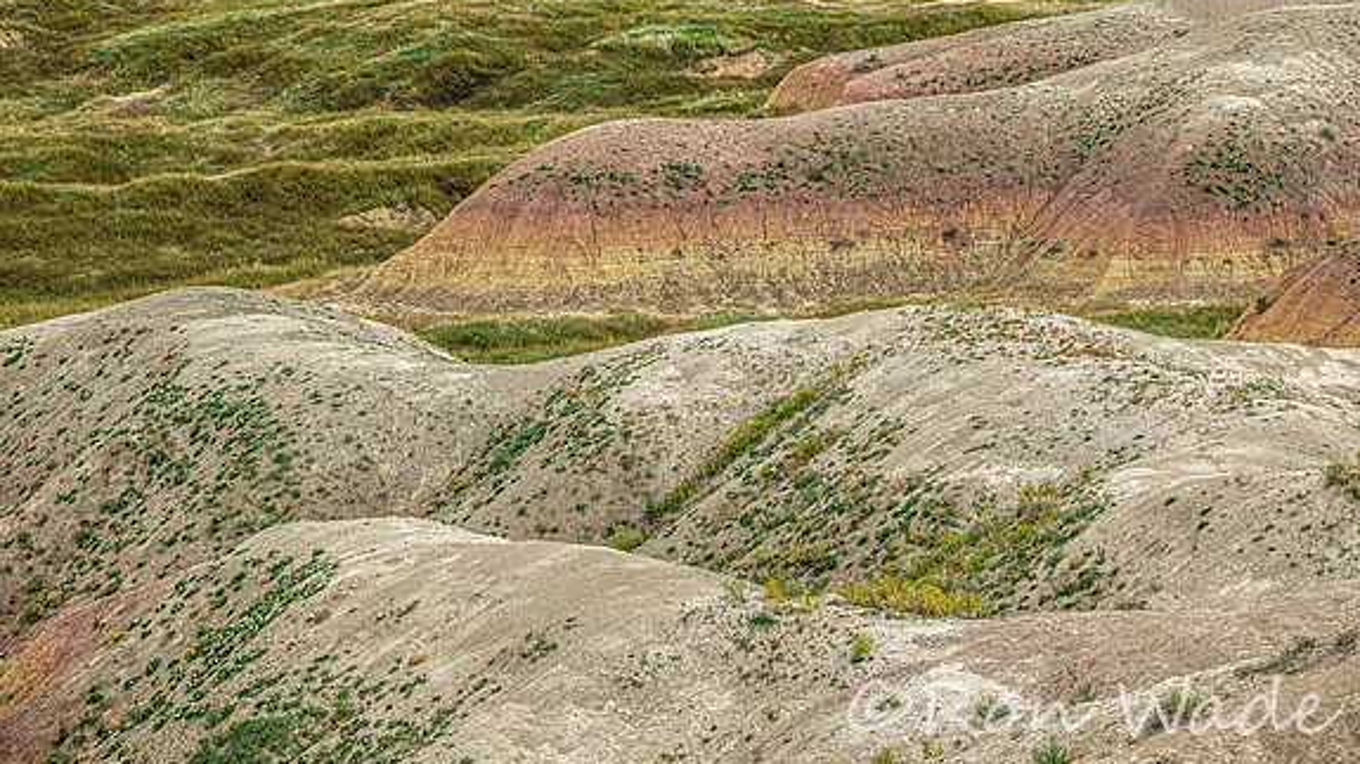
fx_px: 5299
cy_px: 318
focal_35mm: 147
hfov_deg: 14.6
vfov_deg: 8.2
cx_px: 684
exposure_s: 1/200
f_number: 5
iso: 320
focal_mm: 51.14
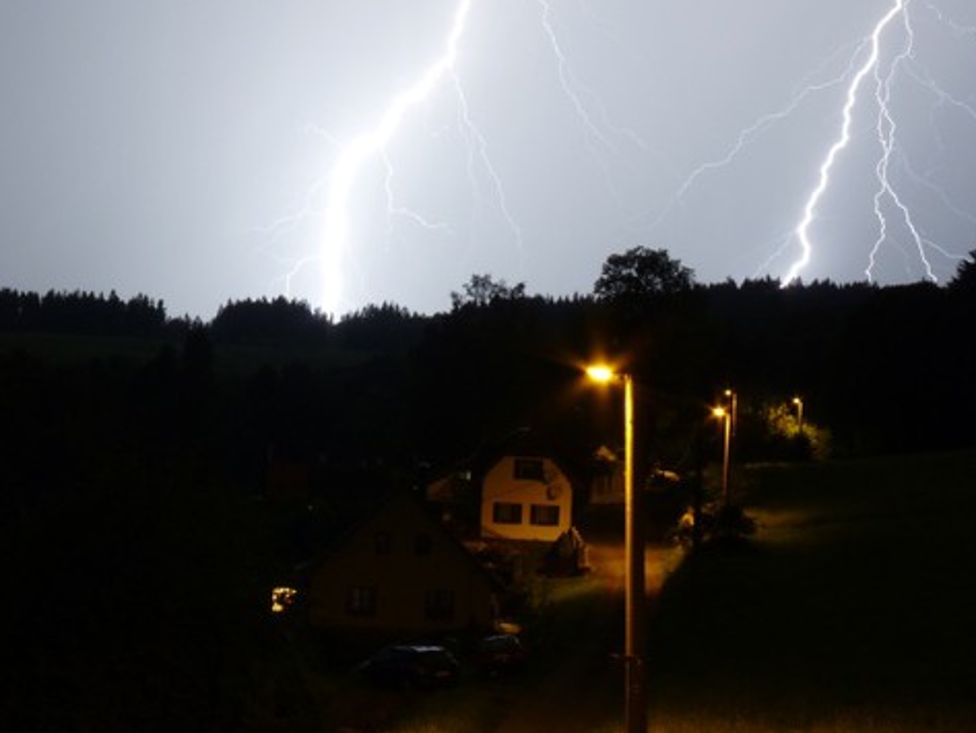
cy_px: 354
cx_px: 303
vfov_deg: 19.1
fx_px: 2172
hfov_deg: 25.2
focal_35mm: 77
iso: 80
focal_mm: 9.2
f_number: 8
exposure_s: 20
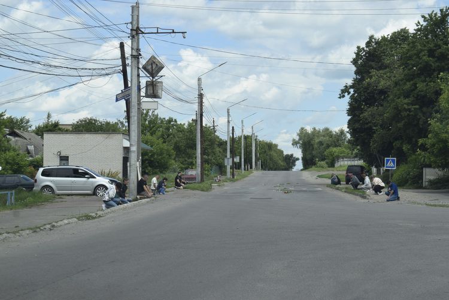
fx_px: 1030
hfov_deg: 24.6
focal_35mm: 82
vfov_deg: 16.6
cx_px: 224
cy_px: 150
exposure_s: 1/320
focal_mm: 55
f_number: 9
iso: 200
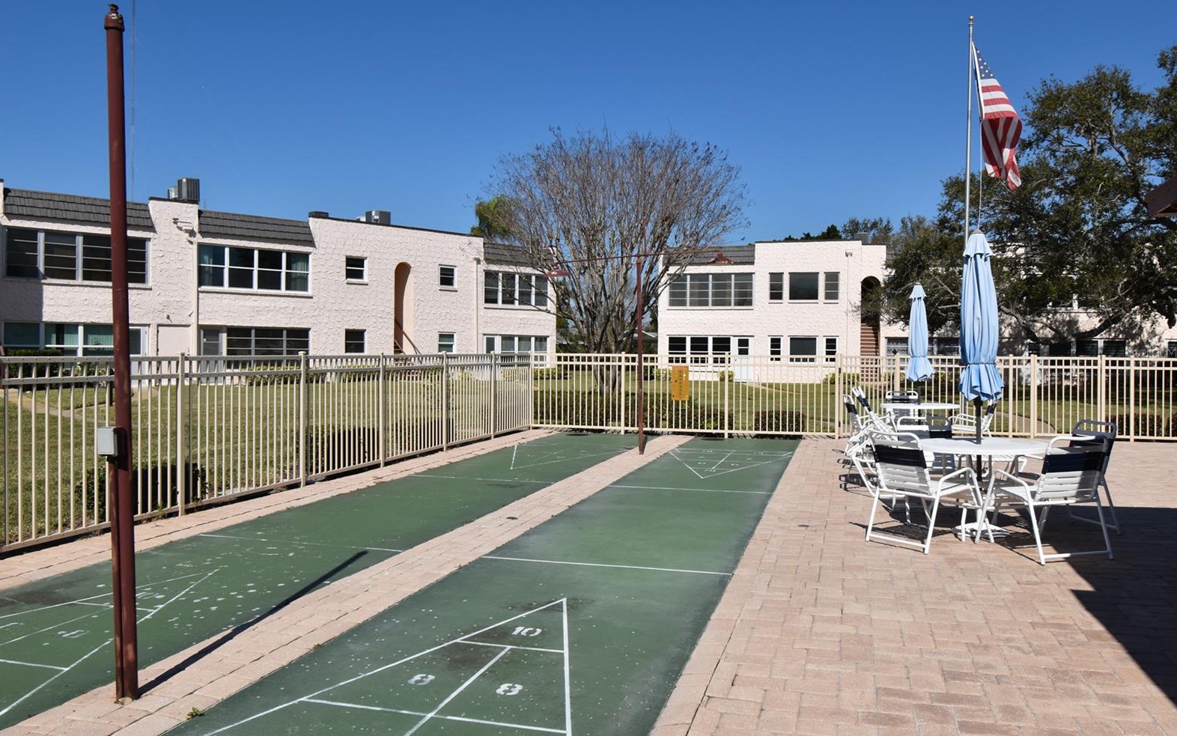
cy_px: 352
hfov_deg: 66.5
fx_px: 898
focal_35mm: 28
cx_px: 594
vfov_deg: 44.5
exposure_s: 1/500
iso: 200
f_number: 11
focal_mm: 18
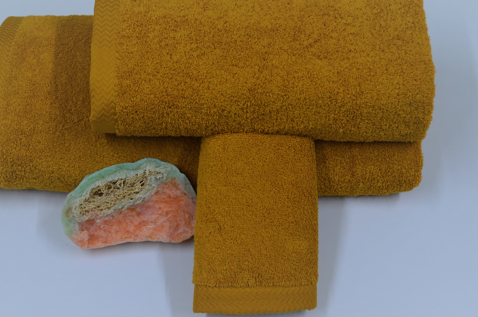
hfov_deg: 35.1
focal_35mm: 57
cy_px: 150
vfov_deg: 23.7
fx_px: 756
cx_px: 240
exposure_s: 1/80
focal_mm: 30
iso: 400
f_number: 4.5
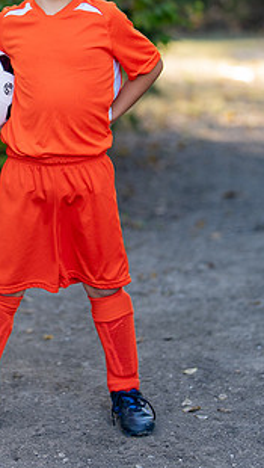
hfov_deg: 9.6
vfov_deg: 17.0
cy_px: 148
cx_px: 46
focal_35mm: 126
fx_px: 1564
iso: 100
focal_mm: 50
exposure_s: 1/640
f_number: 1.2
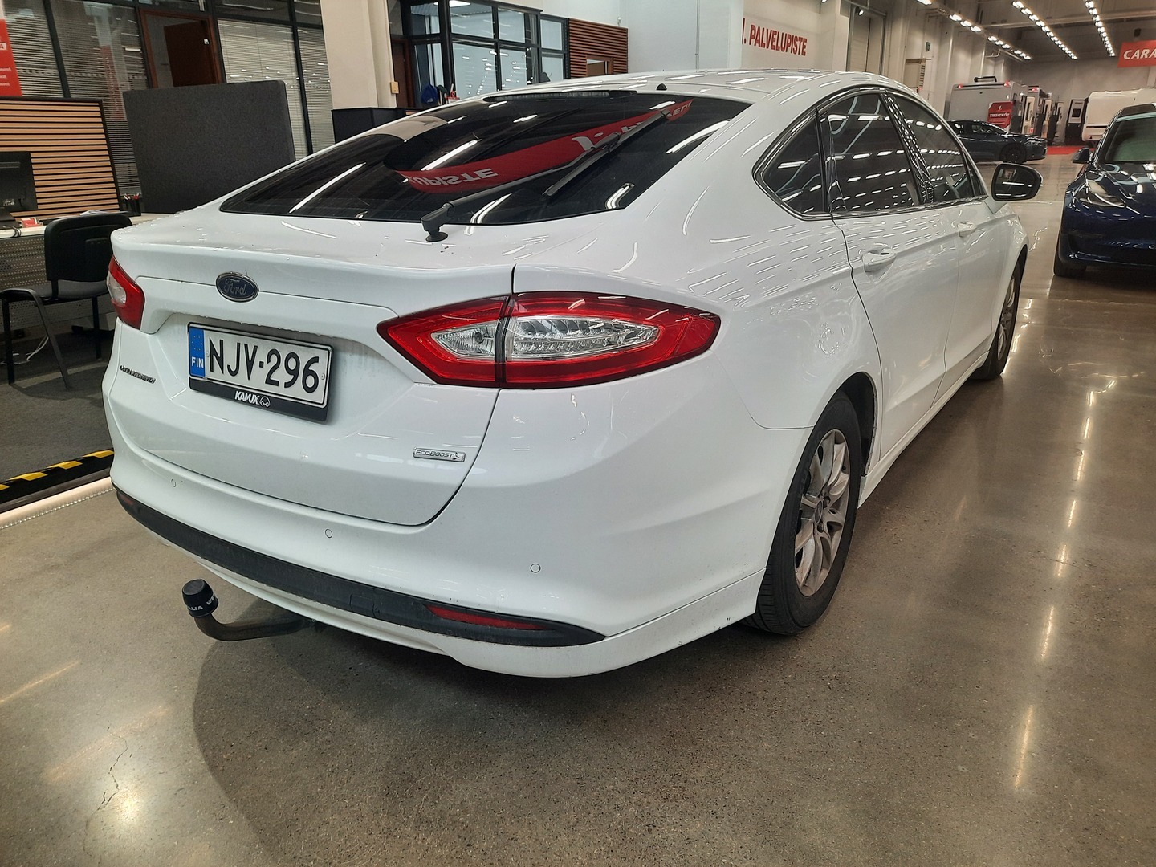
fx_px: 835
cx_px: 578
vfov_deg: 54.9
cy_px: 434
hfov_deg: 69.4
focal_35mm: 25
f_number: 2
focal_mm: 4.6
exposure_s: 1/50
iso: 64
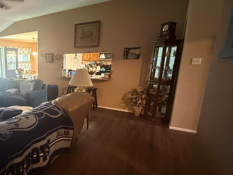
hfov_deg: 63.3
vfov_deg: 56.7
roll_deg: +1.1
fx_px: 162
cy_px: 96
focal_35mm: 24
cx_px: 36
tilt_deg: -12.5
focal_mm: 2.22
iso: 1000
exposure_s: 1/40
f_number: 2.2
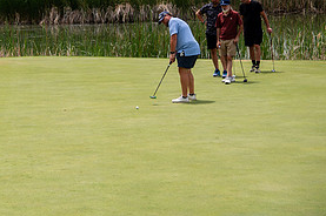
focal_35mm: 136
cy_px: 4
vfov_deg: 10.0
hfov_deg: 14.9
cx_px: 39
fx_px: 1230
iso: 200
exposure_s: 1/3200
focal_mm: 65
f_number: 4
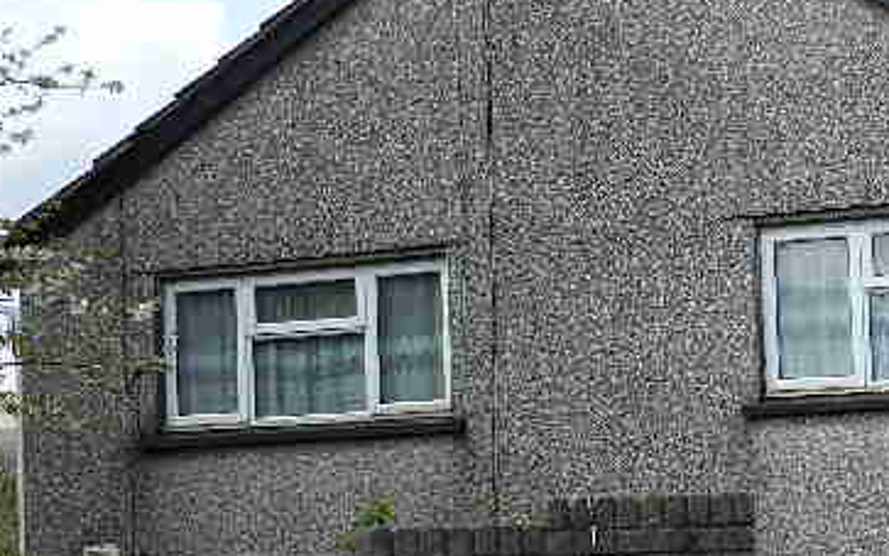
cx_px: 629
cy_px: 355
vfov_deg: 15.2
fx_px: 2084
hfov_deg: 23.9
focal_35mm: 86
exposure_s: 1/800
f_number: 4.2
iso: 160
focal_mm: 8.1
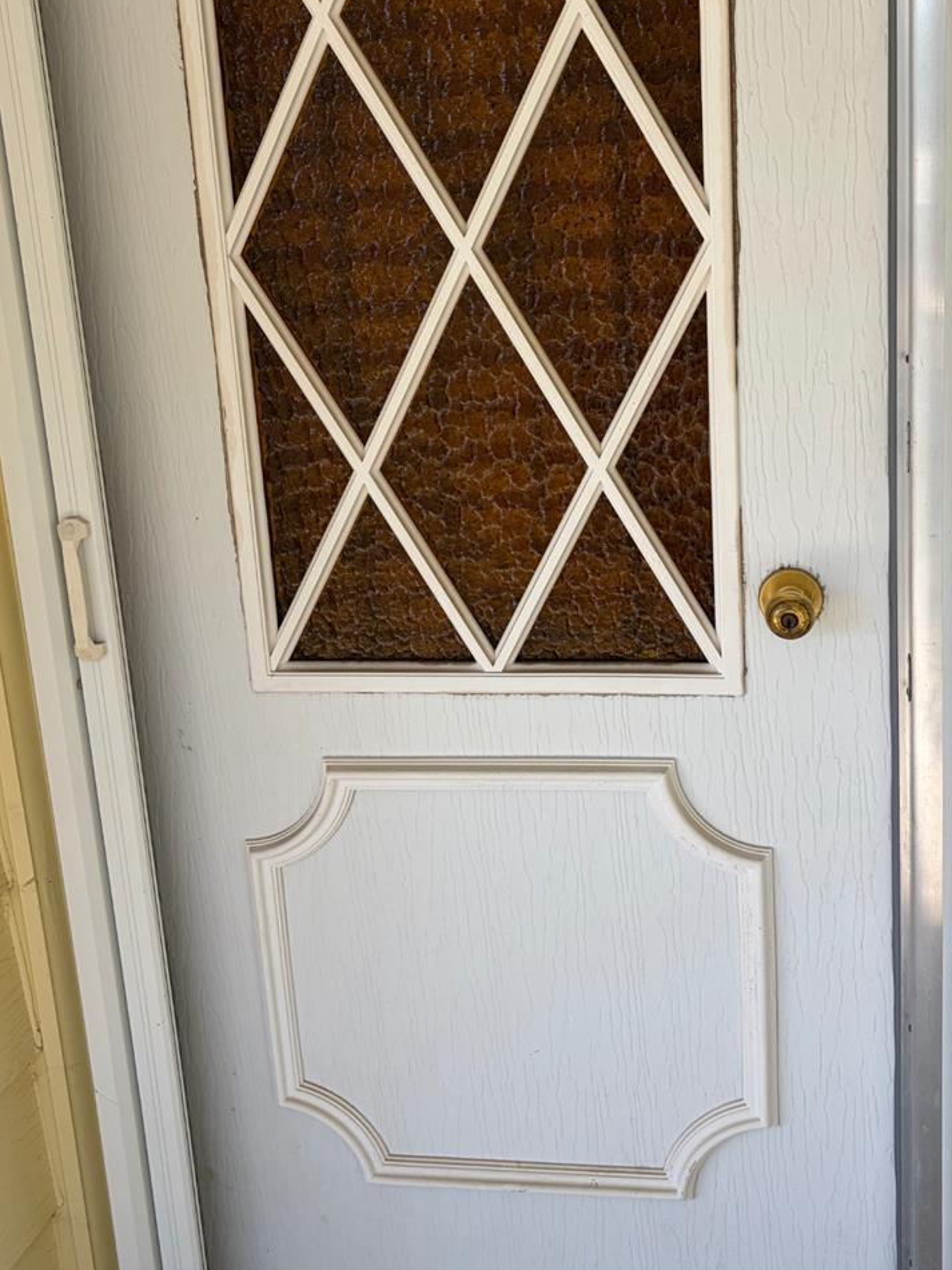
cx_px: 580
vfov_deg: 45.6
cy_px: 538
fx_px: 1504
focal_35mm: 41
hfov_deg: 35.0
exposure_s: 1/764
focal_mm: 5.96
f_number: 1.6
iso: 50
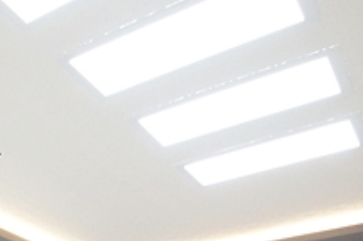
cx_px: -63
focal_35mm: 59
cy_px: 428
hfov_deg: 29.6
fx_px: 594
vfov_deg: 18.3
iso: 1600
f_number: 5
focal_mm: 10
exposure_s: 1/160
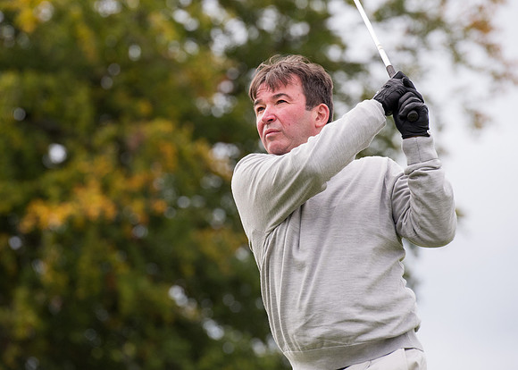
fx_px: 3610
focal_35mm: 245
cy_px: 153
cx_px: 239
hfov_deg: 8.2
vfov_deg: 5.9
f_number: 5
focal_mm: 200
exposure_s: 1/1250
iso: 640
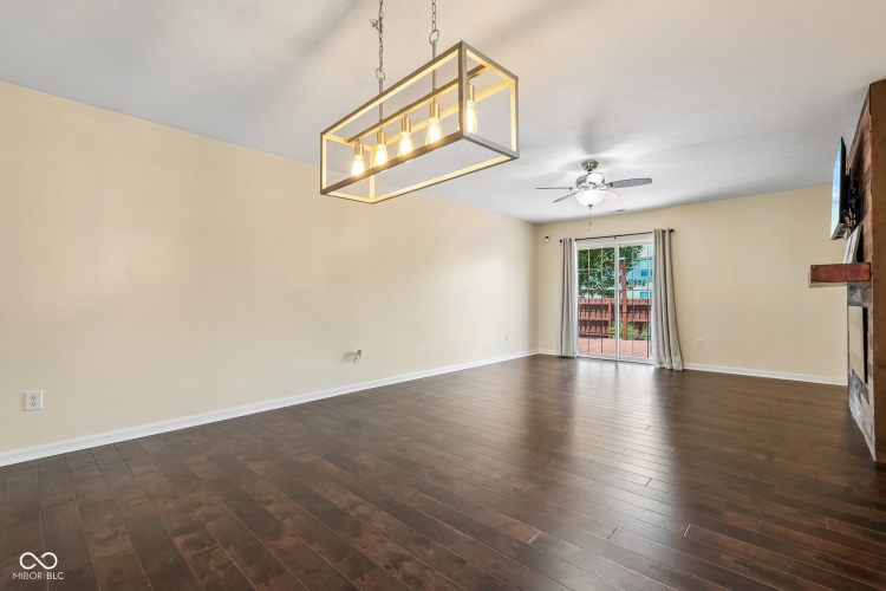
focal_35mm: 16
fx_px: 394
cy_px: 296
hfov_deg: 96.7
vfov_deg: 73.7
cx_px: 443
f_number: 8
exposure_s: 1/30
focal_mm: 16
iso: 640
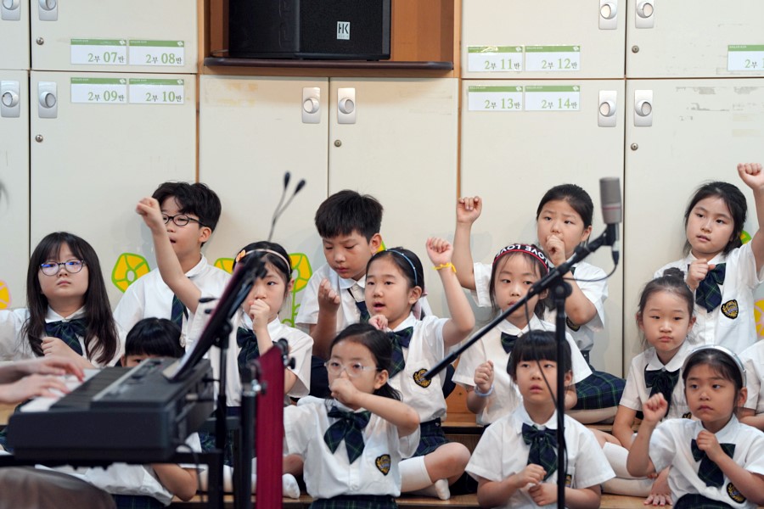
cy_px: 254
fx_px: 4244
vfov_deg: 6.9
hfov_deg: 10.3
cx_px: 382
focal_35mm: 200
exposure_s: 1/250
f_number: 4
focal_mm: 200
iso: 1600
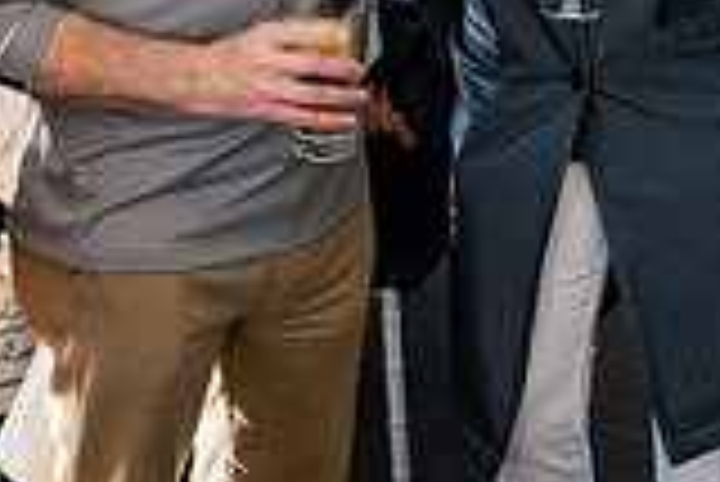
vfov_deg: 15.0
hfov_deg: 23.1
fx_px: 1742
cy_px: -151
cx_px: 544
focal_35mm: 87
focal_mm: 24
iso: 250
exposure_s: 1/160
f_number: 4
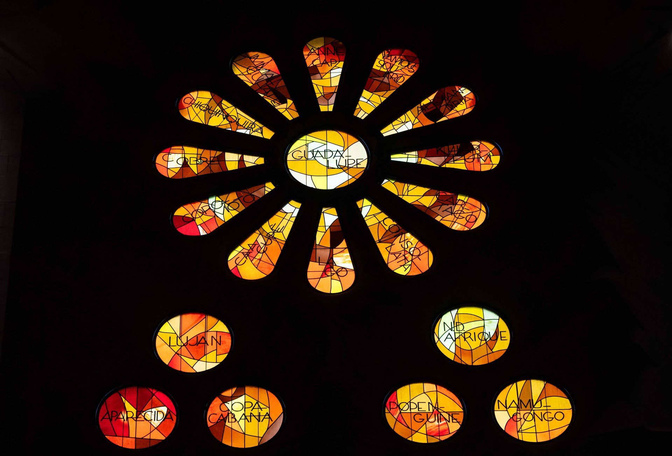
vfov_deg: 13.3
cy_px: 211
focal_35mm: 104
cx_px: 309
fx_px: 1956
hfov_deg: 19.5
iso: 8000
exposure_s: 1/2500
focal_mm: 96
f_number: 6.3
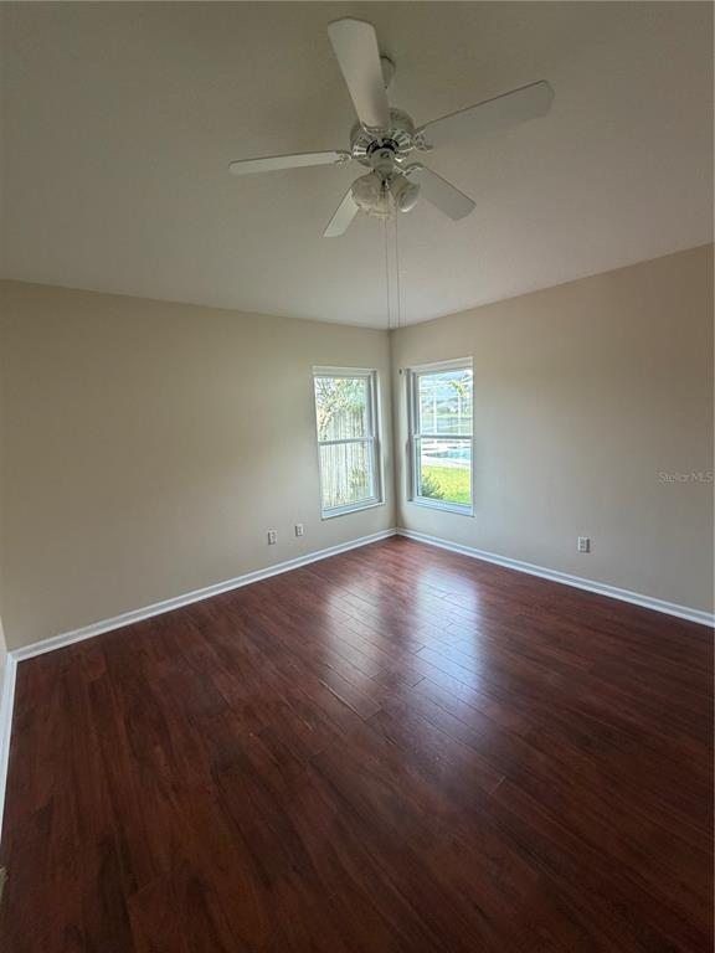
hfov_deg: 85.7
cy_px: 476
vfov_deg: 102.1
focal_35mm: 14
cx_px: 358
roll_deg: +2.5
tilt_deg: -10.0
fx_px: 386
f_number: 2.2
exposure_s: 1/103
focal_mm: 2.22
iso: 320
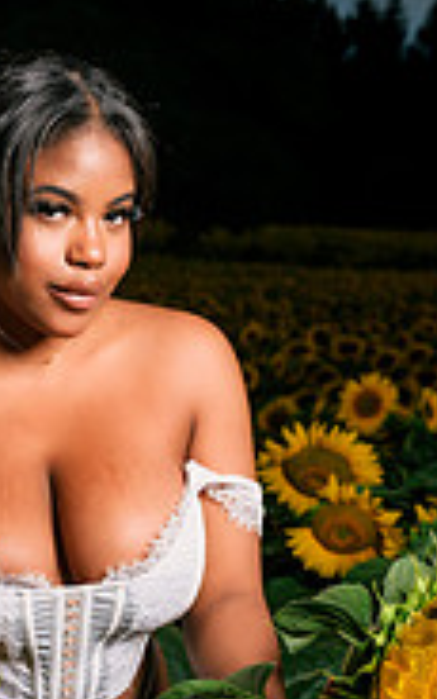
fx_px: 1810
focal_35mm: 95
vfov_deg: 21.8
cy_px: 397
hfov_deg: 13.4
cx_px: -76
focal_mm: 29.5
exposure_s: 1/125
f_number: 4
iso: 64
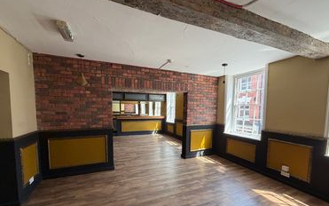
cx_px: 163
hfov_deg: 97.8
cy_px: 122
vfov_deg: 70.7
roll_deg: -0.2
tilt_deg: -4.4
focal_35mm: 16
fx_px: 143
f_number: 2.2
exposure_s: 1/121
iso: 125
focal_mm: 2.22
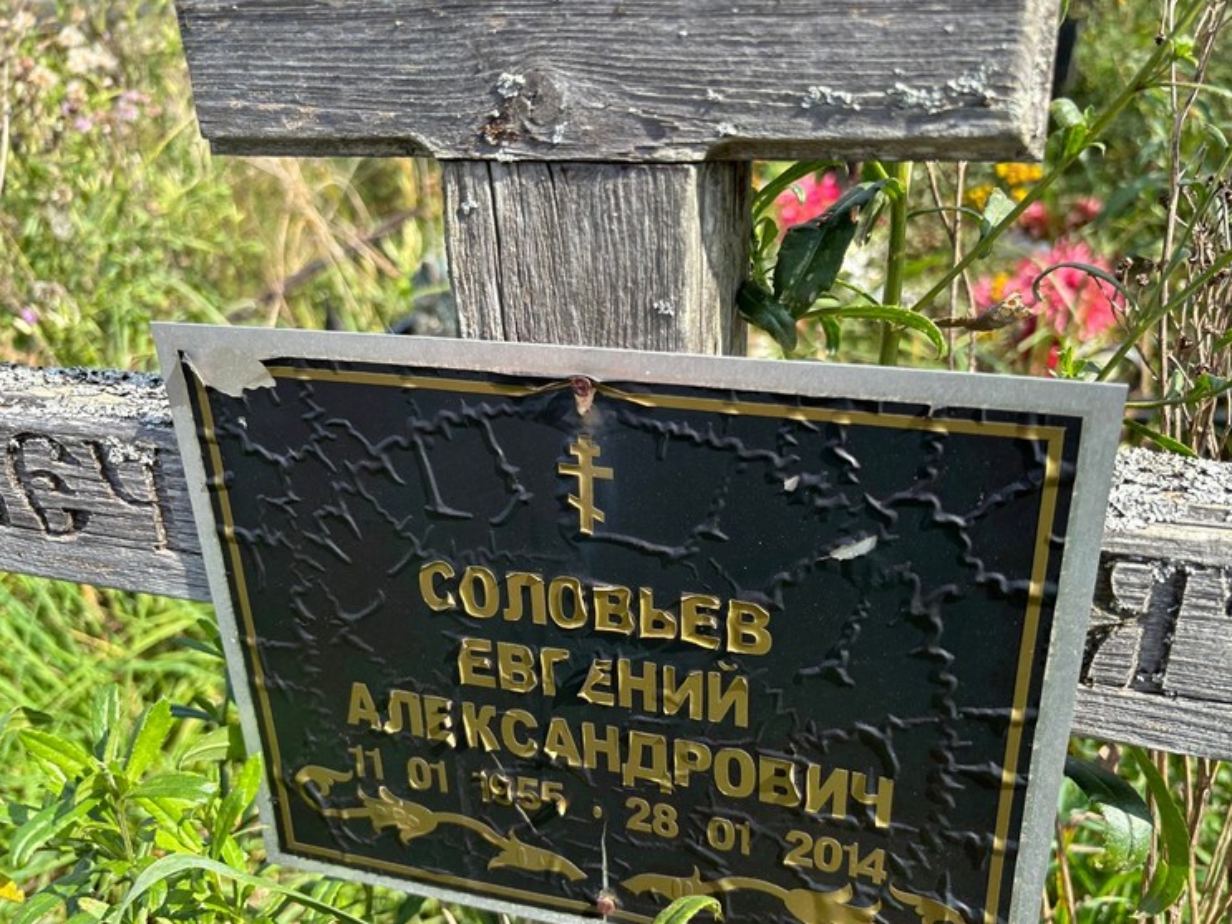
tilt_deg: -31.3
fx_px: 996
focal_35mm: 28
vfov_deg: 49.7
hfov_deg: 63.4
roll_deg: +1.5
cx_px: 657
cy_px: 489
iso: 50
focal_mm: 5.96
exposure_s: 1/918
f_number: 1.6
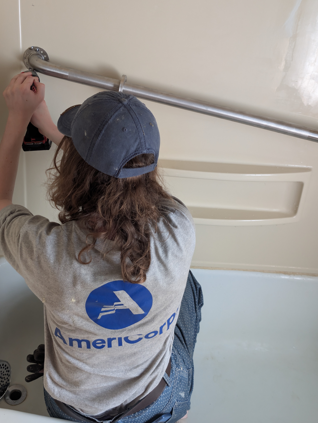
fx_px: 440
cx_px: 124
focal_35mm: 36
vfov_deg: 50.2
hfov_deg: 39.5
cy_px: 134
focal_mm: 6.9
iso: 360
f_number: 1.68
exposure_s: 1/92.1
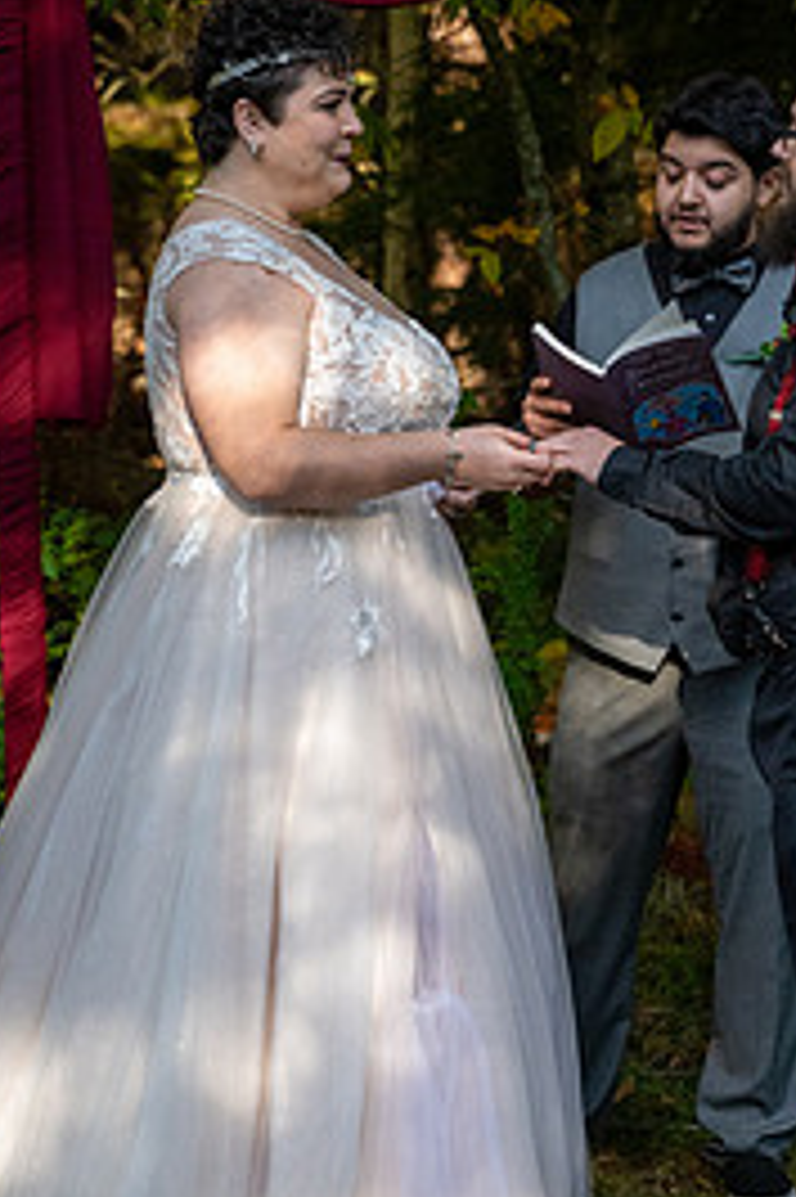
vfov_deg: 16.1
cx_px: 641
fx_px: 4217
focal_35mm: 127
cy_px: 531
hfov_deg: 10.7
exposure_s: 1/8000
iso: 6400
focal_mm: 75
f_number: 4
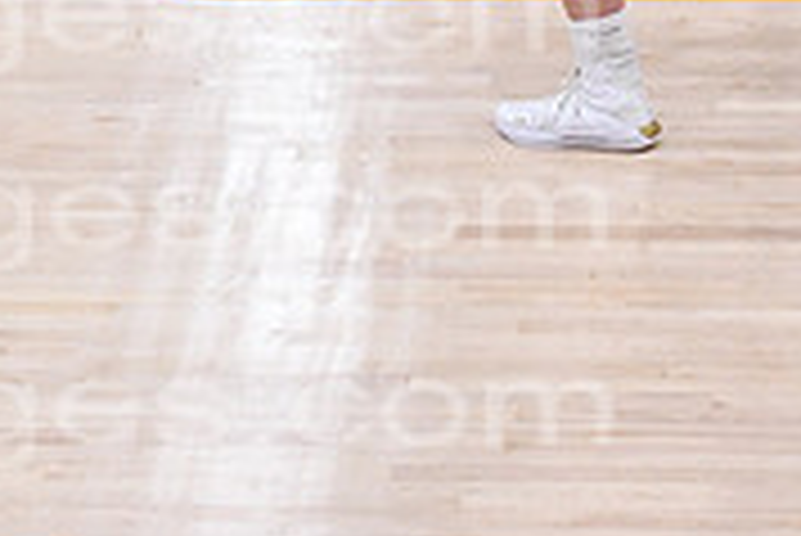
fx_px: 8484
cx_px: -410
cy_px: -79
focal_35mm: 381
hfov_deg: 5.4
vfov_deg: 3.6
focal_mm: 78
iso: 6400
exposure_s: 1/1000
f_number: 3.2
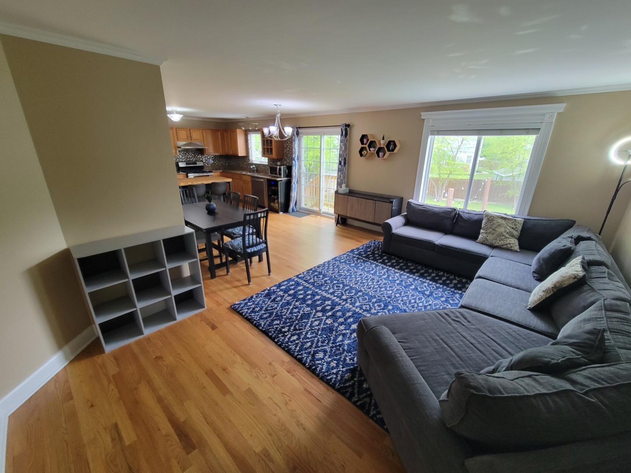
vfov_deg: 89.9
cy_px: 236
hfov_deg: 106.2
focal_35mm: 13
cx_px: 316
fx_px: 237
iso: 250
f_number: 2.2
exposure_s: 1/60
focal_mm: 2.2
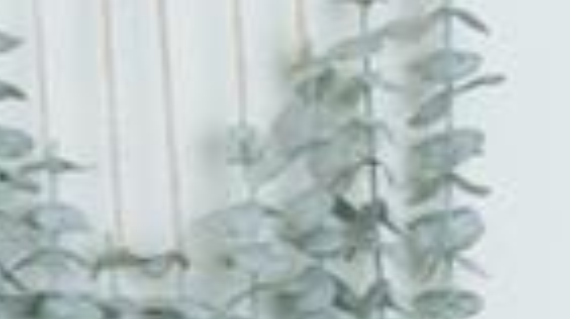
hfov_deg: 7.3
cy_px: 501
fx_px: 4114
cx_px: 1516
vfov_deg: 4.4
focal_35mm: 272
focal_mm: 30.5
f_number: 4
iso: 100
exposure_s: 1/3
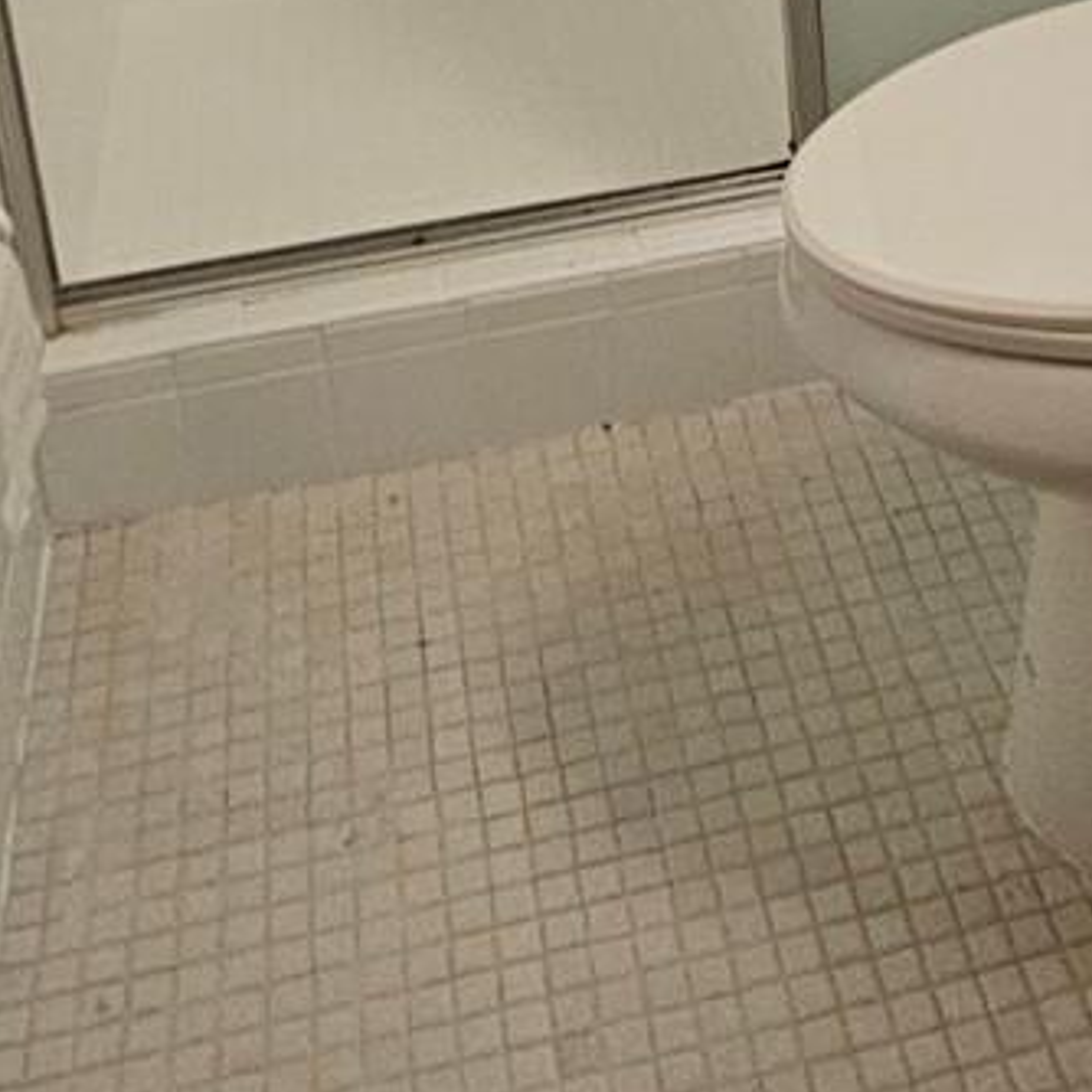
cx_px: 778
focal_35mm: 55
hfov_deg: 30.7
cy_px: -438
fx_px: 1963
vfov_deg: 25.4
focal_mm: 2.2
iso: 250
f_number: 2.2
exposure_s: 1/60
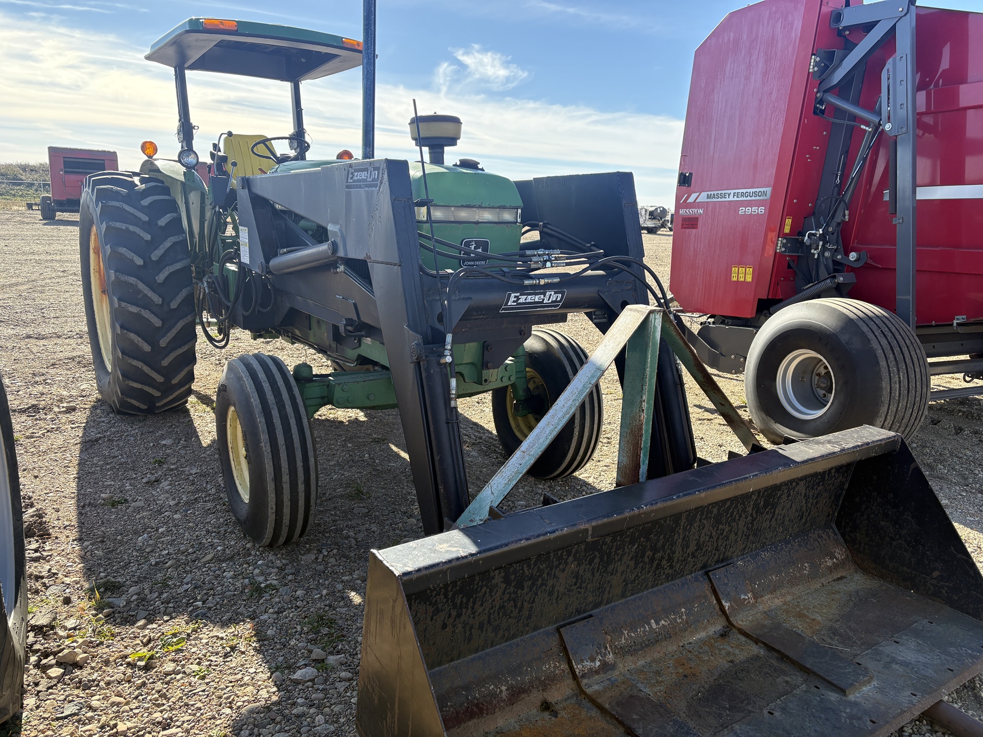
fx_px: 738
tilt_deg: -11.7
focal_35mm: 26
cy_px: 368
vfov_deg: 53.1
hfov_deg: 67.3
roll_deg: -1.9
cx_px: 492
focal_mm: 5.96
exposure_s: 1/1337
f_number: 1.6
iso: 64
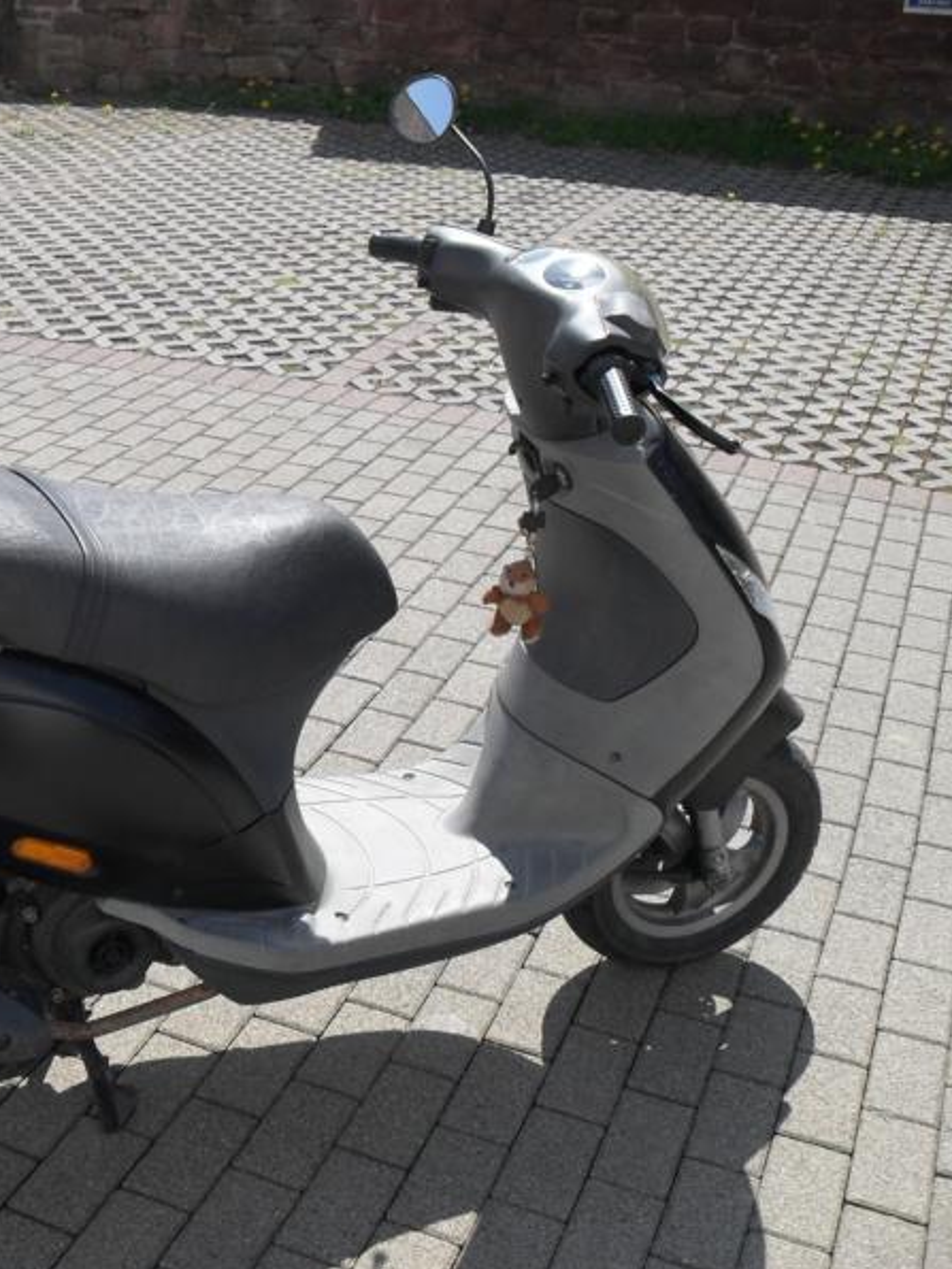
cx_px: 170
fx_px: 1723
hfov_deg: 30.0
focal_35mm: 47
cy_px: 637
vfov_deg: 40.4
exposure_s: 1/125
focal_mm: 6.2
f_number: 8.9
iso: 100
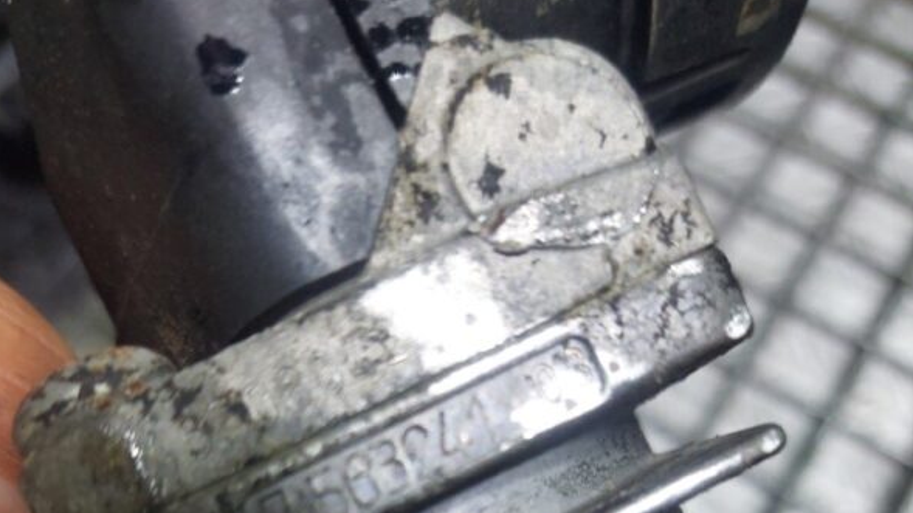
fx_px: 896
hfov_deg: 54.0
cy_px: 587
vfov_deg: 28.5
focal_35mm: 37
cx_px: 450
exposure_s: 1/50
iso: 160
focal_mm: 5.23
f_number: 1.8
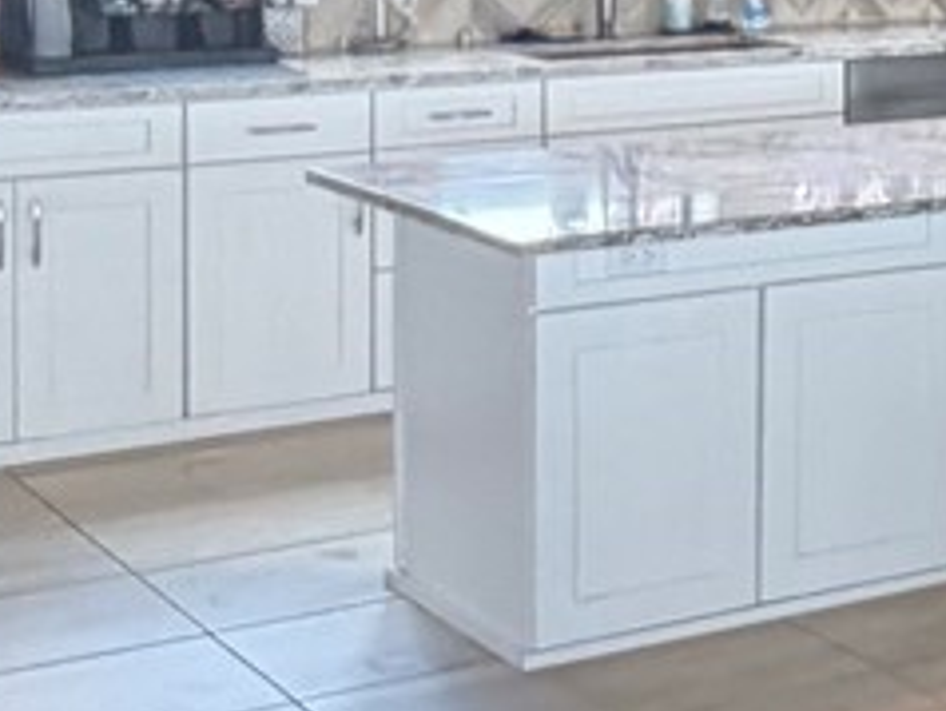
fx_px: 2571
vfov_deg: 15.4
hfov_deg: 19.6
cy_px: -60
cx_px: 1149
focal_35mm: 94
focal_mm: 2.22
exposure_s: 1/120
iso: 200
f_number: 2.2
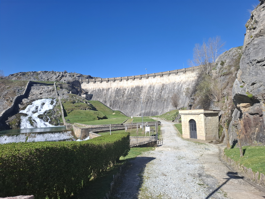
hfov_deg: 73.9
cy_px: 100
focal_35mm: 23
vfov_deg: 58.9
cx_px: 132
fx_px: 176
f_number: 1.8
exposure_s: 1/1616
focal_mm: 5.54
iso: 50
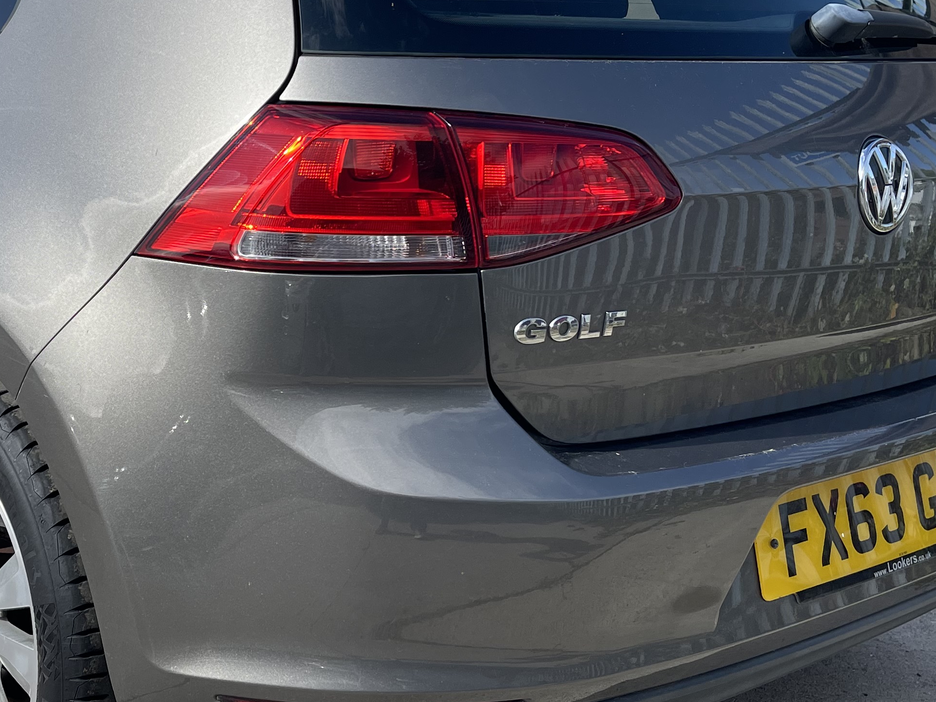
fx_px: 1406
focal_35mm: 52
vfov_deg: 28.0
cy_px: 285
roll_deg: -2.6
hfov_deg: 35.7
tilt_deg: -9.3
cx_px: 196
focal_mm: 5.1
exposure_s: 1/2083
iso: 32
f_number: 1.6
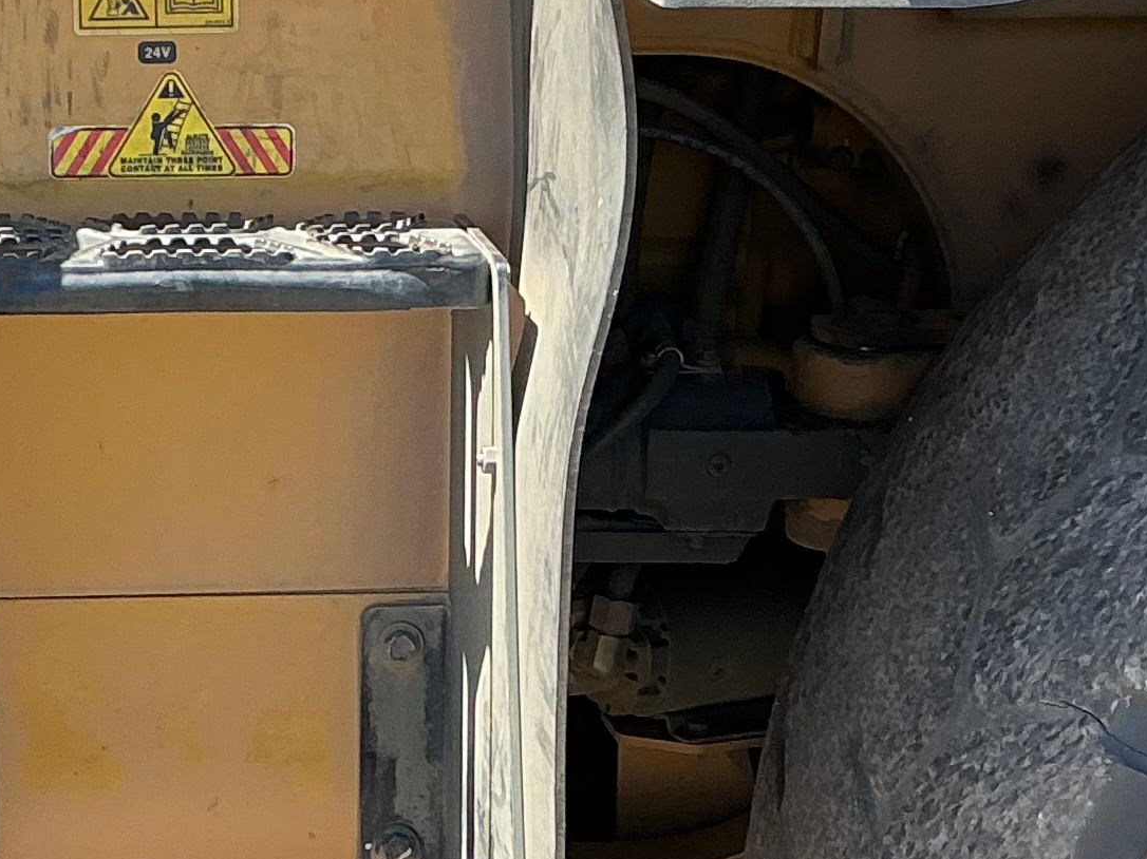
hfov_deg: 18.6
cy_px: 537
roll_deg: +1.9
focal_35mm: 104
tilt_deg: -11.7
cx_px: 155
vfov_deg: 14.2
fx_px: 3445
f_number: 1.8
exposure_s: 1/353
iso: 25
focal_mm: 3
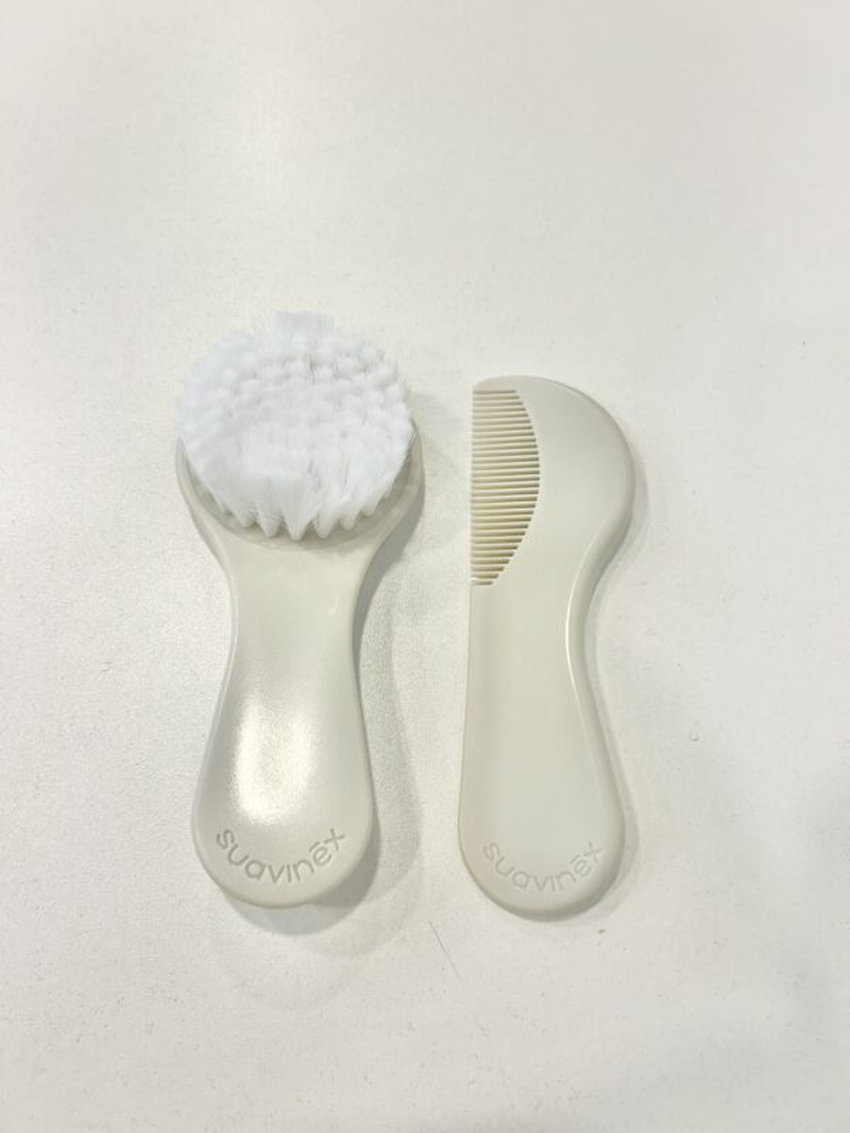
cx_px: 425
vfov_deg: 67.3
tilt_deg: -69.8
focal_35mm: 26
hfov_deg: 53.1
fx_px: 851
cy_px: 566
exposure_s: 1/100
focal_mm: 5.7
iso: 50
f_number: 1.5
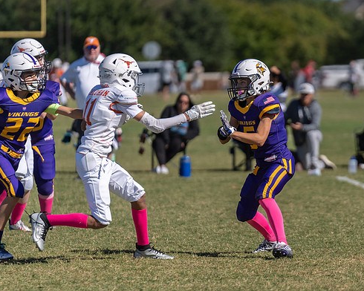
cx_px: 287
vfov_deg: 4.2
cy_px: 174
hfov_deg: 5.2
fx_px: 4018
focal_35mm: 373
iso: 100
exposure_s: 1/4000
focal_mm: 200
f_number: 2.8
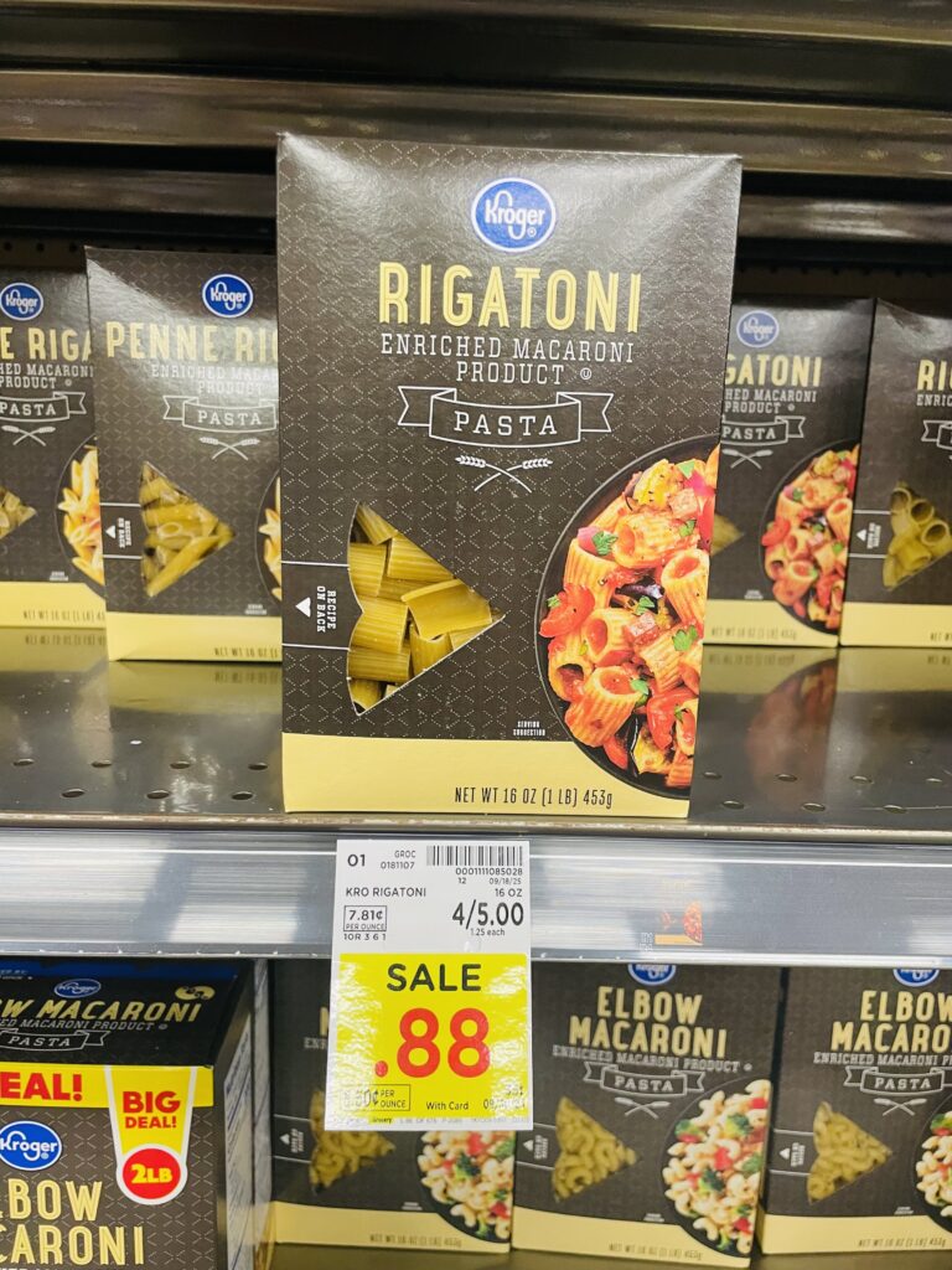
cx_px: 476
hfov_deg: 53.1
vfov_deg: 67.3
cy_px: 635
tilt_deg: -12.5
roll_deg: -1.5
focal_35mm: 26
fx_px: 953
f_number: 1.6
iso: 160
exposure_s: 1/60
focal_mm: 4.2
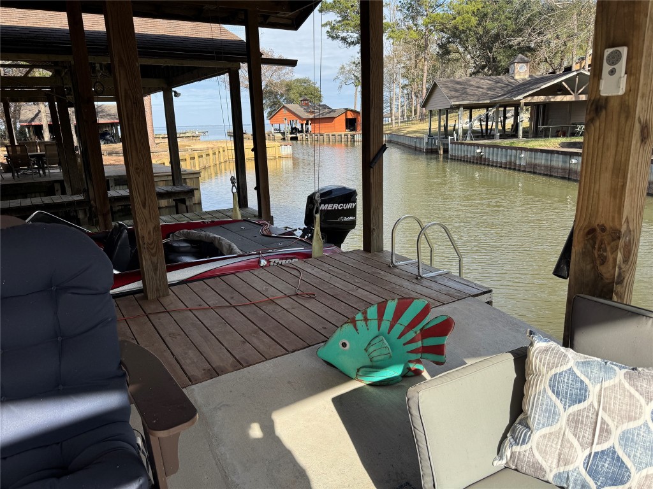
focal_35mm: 24
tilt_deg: -14.7
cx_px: 326
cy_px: 244
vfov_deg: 56.8
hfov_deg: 71.6
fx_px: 453
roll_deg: +1.5
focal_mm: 6.76
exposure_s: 1/2041
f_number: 1.78
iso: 80
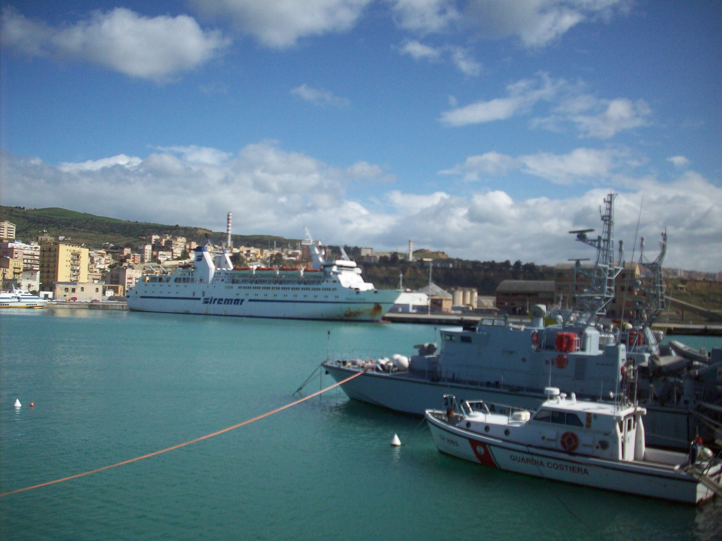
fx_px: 772
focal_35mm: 37
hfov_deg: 50.1
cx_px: 361
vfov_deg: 38.7
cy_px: 270
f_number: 5.6
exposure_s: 1/687
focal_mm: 6.2
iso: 80
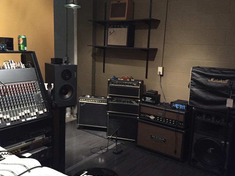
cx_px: 120
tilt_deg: -11.5
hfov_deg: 53.9
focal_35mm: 34
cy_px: 92
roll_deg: -2.8
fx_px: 231
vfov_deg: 41.8
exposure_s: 1/15
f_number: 2.2
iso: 320
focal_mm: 4.15
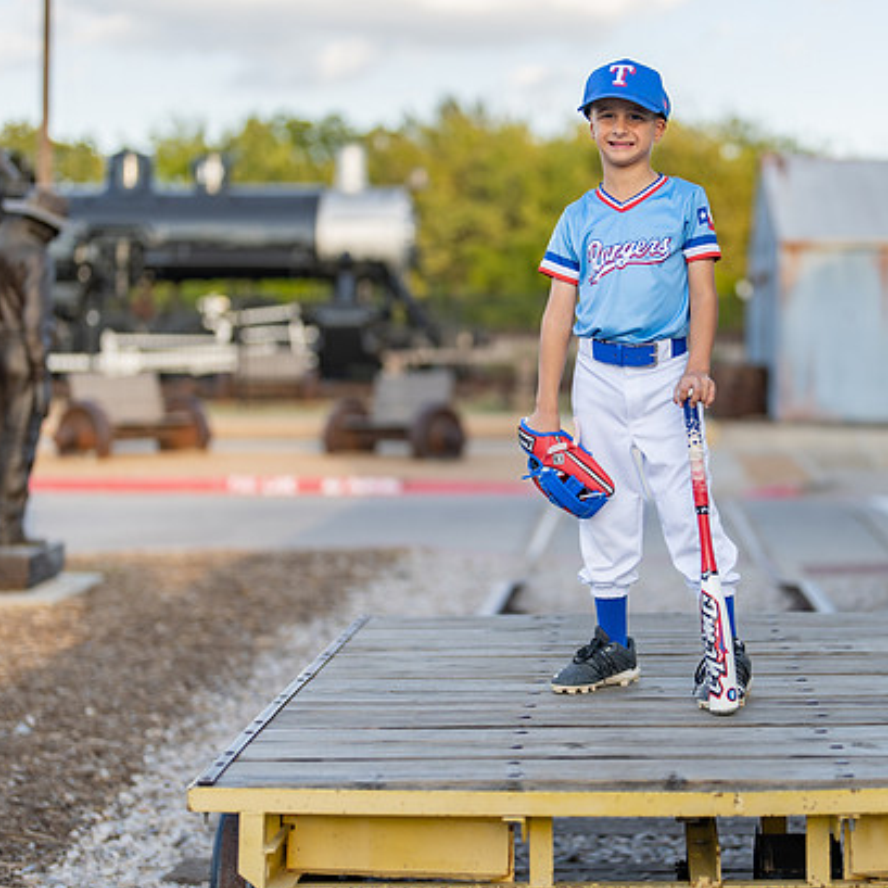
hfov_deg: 22.6
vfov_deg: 22.8
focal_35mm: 76
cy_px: 444
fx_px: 2206
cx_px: 652
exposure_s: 1/2000
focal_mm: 50
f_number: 1.2
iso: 100
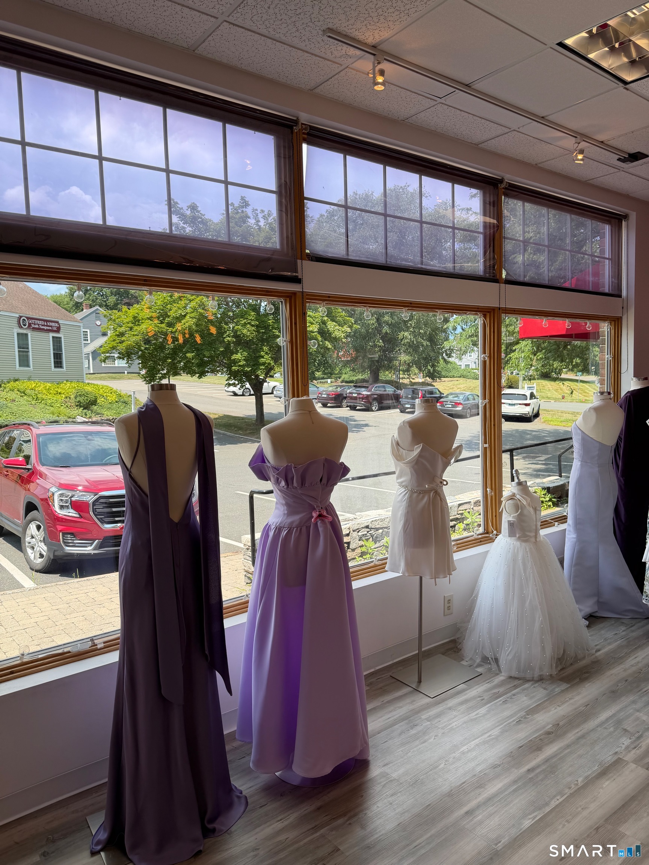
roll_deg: +1.4
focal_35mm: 24
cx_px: 324
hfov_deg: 56.8
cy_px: 432
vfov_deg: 71.6
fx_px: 600
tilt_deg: -5.0
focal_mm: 6.76
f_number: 1.78
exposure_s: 1/992
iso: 80
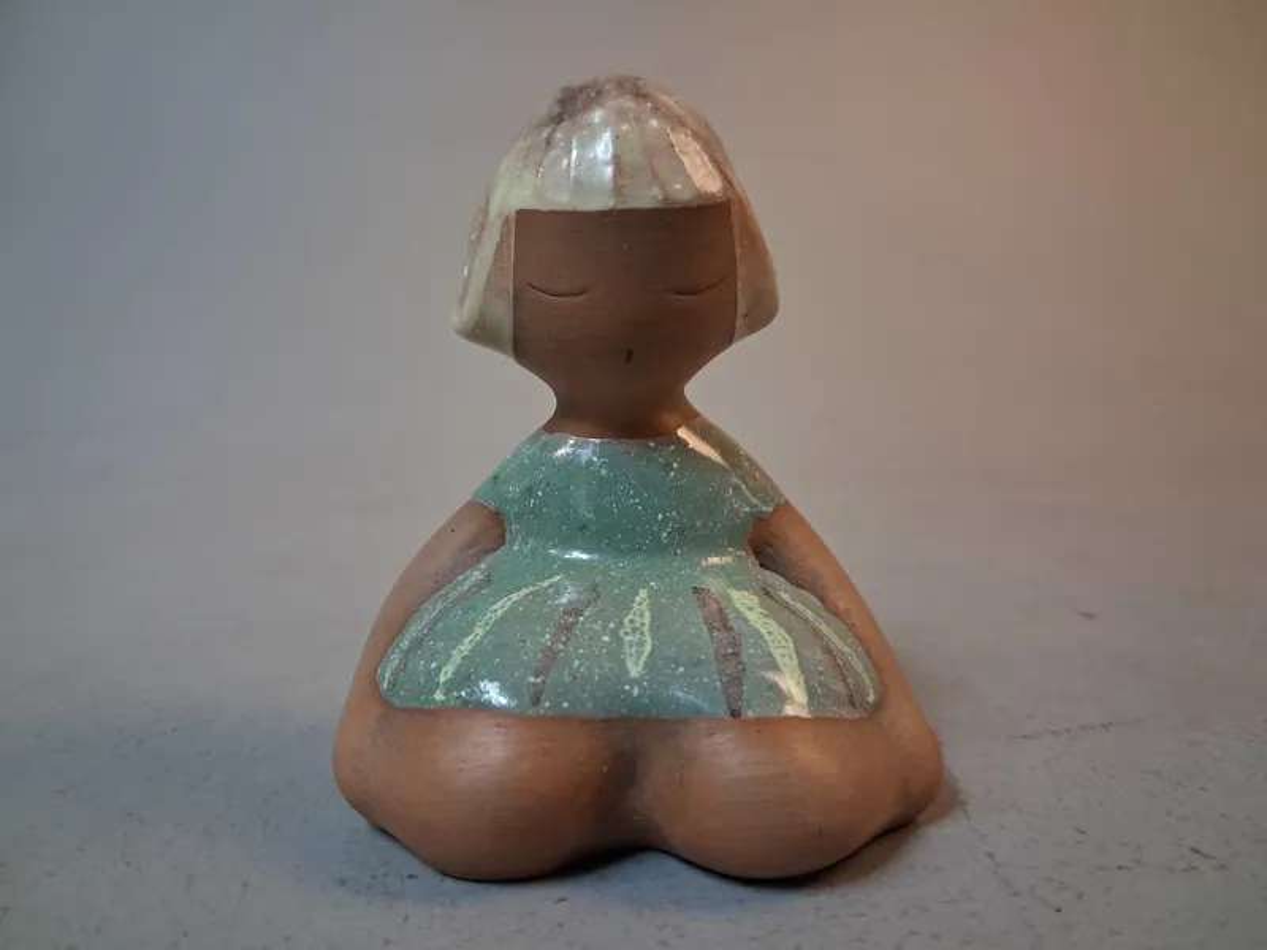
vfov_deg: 51.4
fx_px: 988
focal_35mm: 27
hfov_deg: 65.3
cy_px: 475
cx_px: 634
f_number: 1.8
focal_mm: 4
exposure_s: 1/50
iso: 320
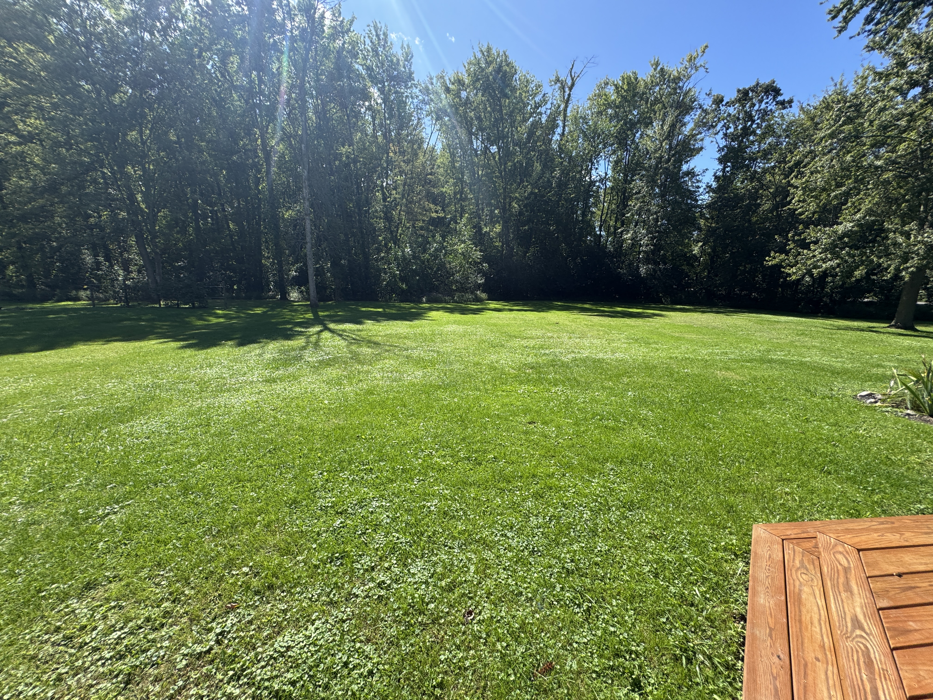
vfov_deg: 85.7
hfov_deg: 102.1
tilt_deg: -11.1
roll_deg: -1.6
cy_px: 350
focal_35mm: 14
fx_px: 377
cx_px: 466
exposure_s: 1/821
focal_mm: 2.22
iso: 40
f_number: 2.2
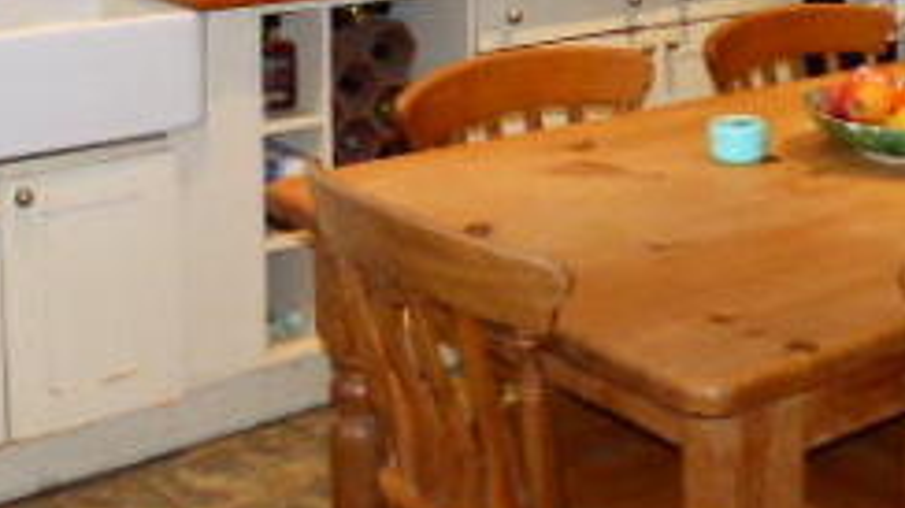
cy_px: -87
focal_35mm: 65
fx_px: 1559
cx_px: 566
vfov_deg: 17.7
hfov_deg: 32.2
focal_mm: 4.5
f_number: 2.8
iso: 400
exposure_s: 1/60
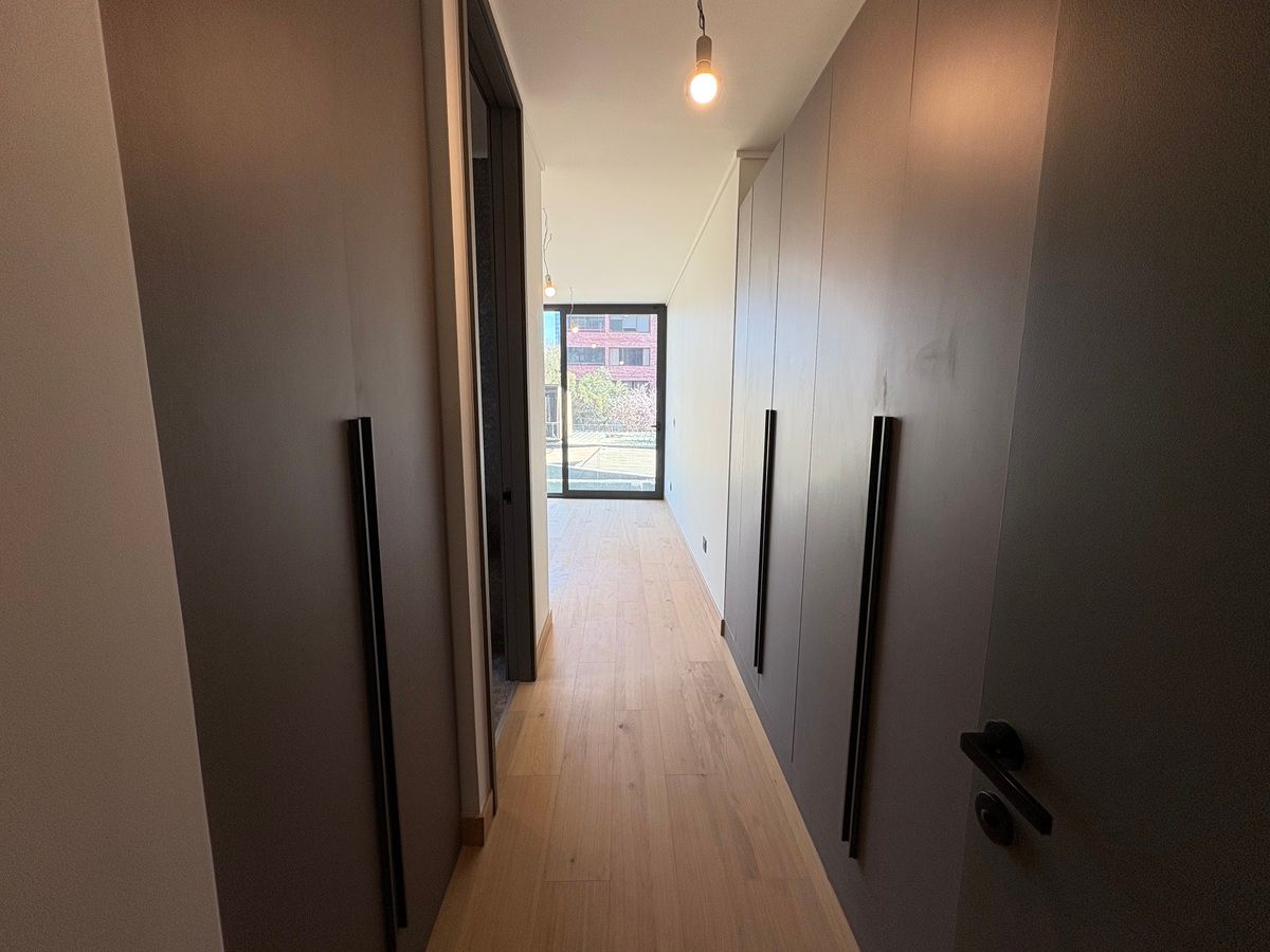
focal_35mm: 14
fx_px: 514
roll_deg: -0.4
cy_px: 476
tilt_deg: -8.2
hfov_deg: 102.1
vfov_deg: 85.7
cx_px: 635
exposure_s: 1/99
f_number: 2.2
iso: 64
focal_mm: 2.22
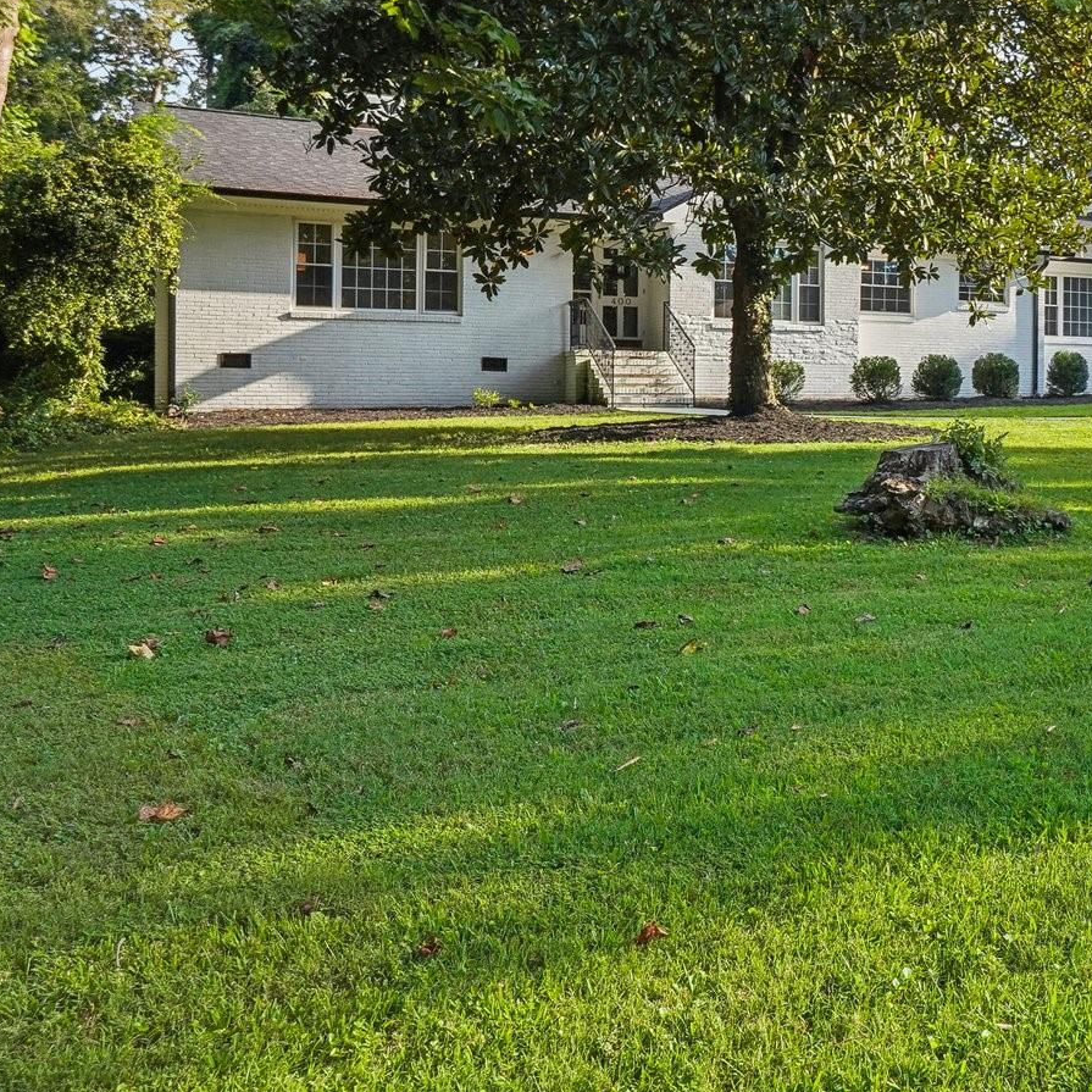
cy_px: 524
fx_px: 1249
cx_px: 1184
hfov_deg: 39.3
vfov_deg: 47.2
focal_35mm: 35
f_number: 8
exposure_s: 1/320
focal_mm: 18
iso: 400
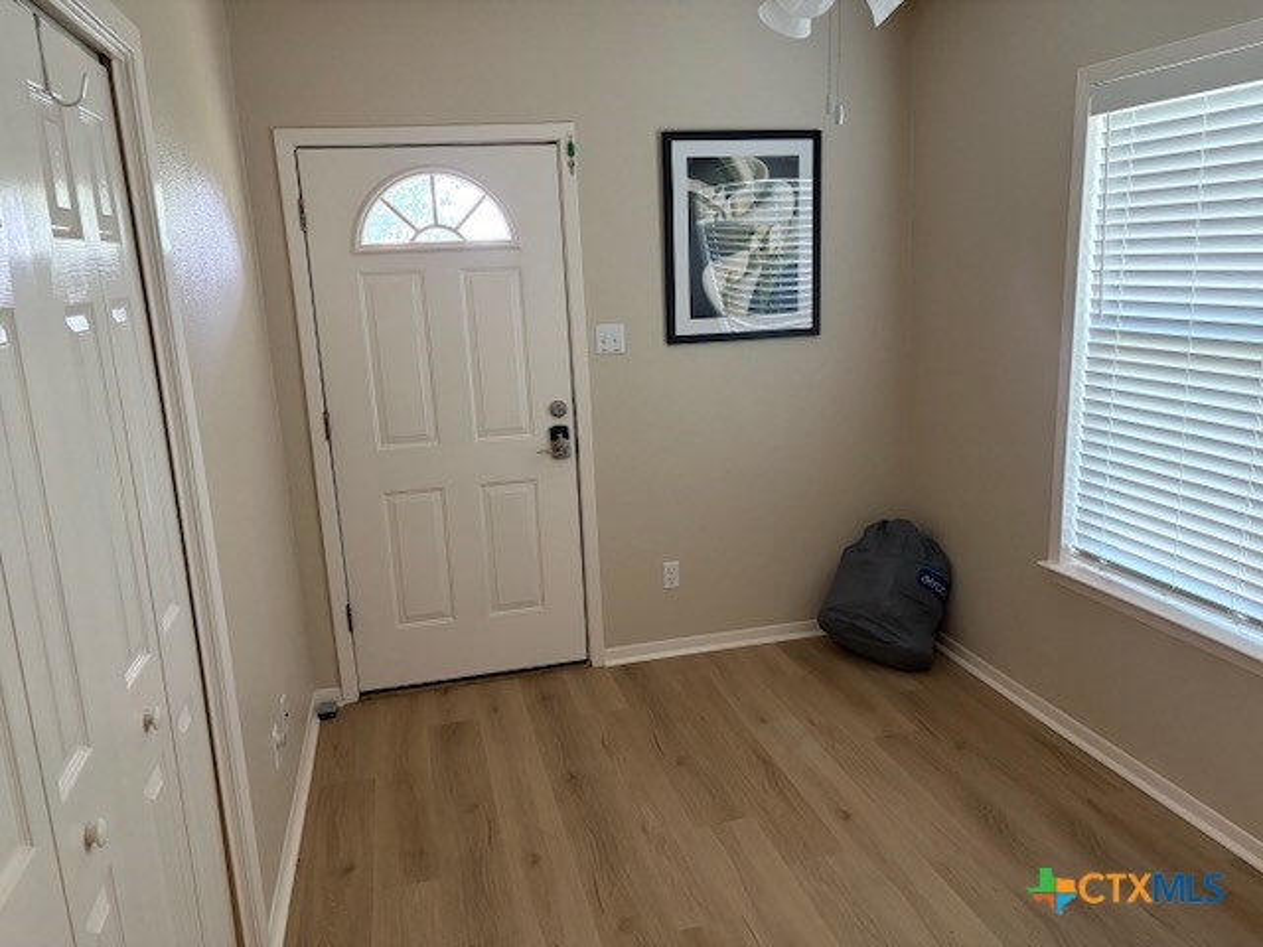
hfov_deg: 67.3
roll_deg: +2.3
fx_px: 949
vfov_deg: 53.1
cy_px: 474
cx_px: 632
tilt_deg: -12.3
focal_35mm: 26
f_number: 1.6
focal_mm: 5.96
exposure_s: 1/60
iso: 320
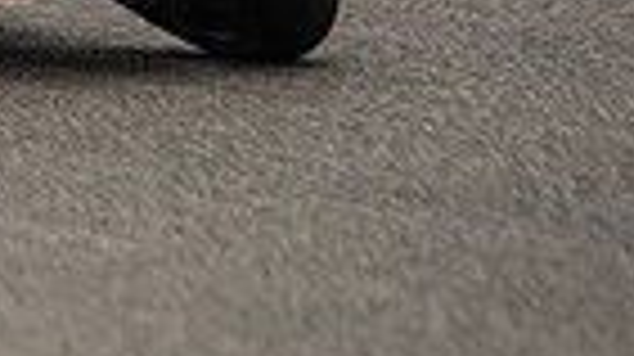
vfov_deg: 0.9
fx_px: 21783
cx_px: -558
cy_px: -259
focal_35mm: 1297
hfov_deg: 1.7
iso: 400
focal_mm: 200
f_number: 2
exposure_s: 1/5000
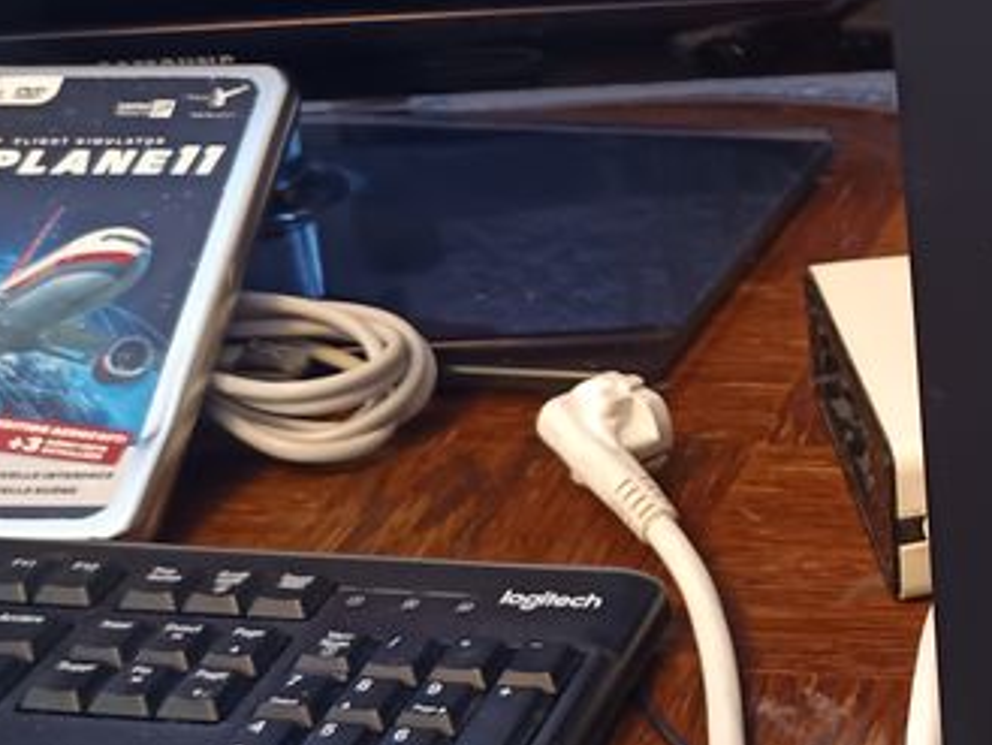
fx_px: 2093
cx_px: 1134
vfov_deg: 20.1
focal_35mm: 73
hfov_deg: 24.6
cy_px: 259
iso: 2149
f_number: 1.7
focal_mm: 5.31
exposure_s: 1/20
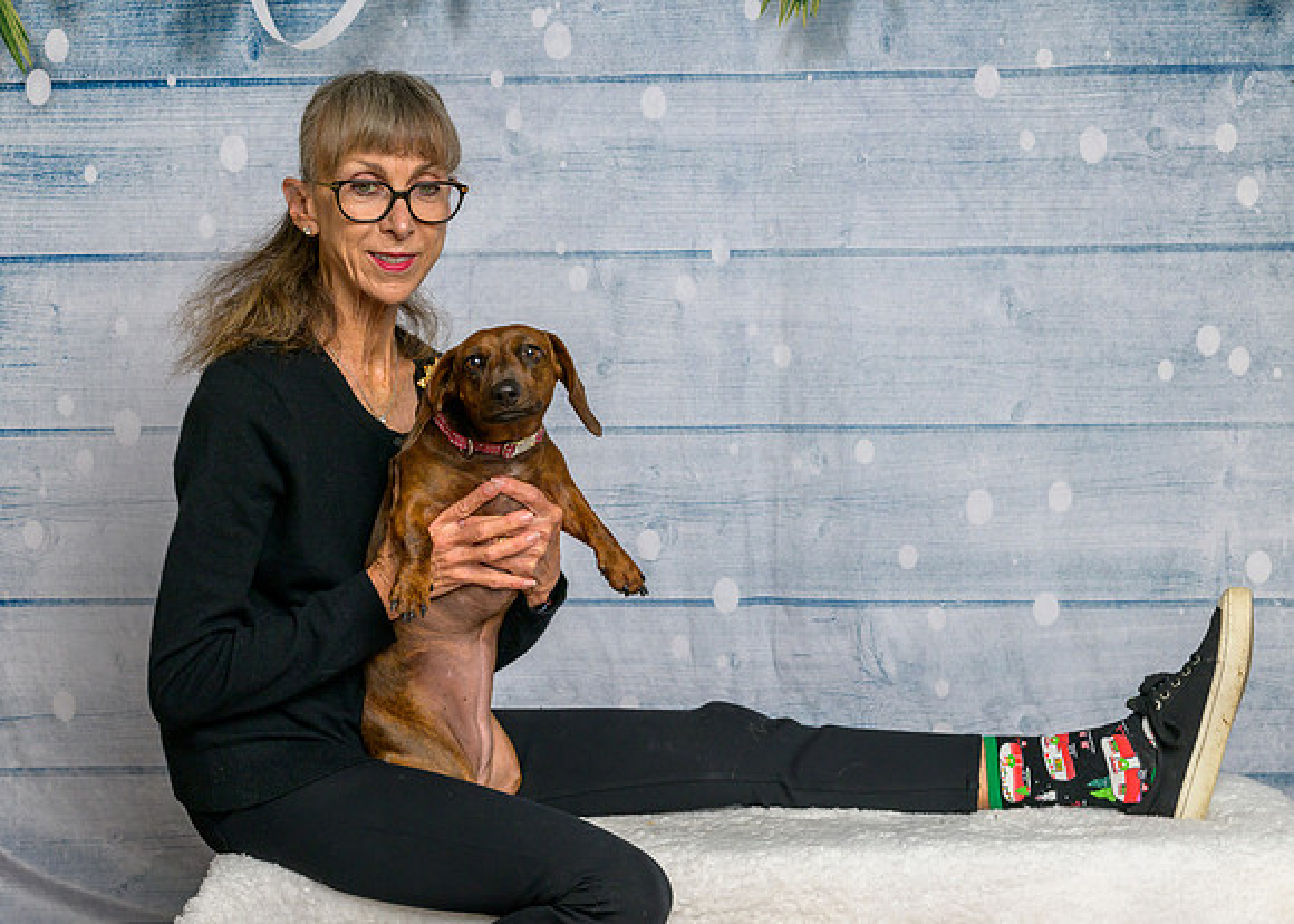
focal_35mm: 64
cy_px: 502
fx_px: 2341
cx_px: 541
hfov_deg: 30.8
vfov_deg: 22.3
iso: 400
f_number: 10
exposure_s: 1/160
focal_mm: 56
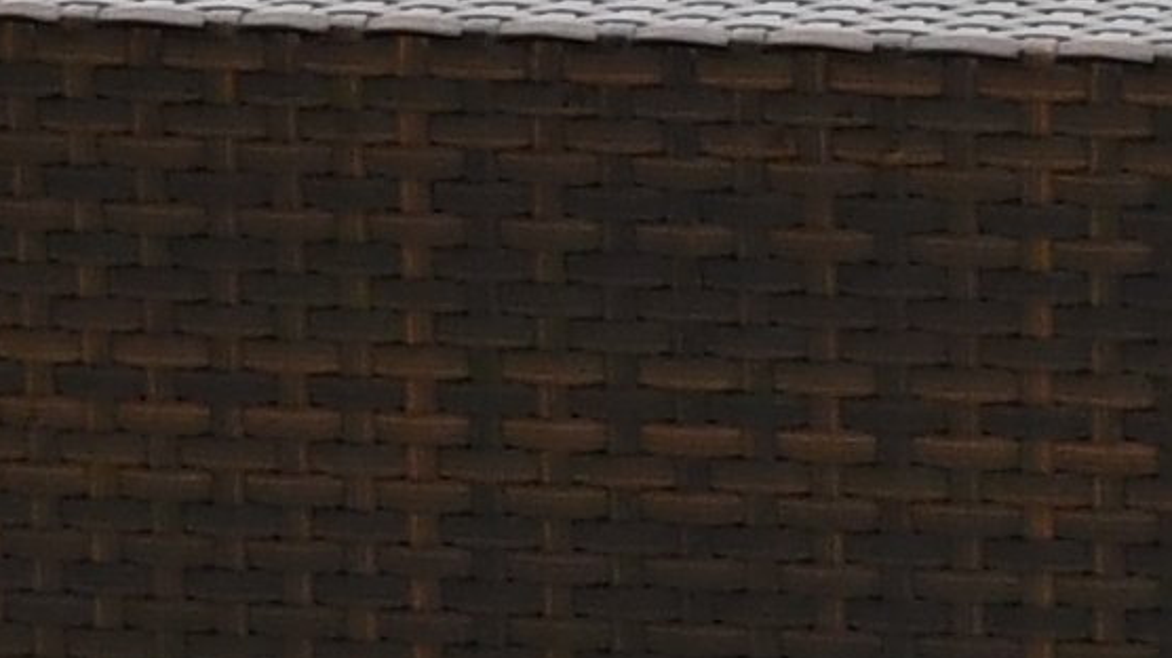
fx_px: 9007
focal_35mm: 290
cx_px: 1513
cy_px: -561
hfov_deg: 7.4
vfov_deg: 4.1
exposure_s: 1/4000
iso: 1250
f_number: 3.5
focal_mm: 18
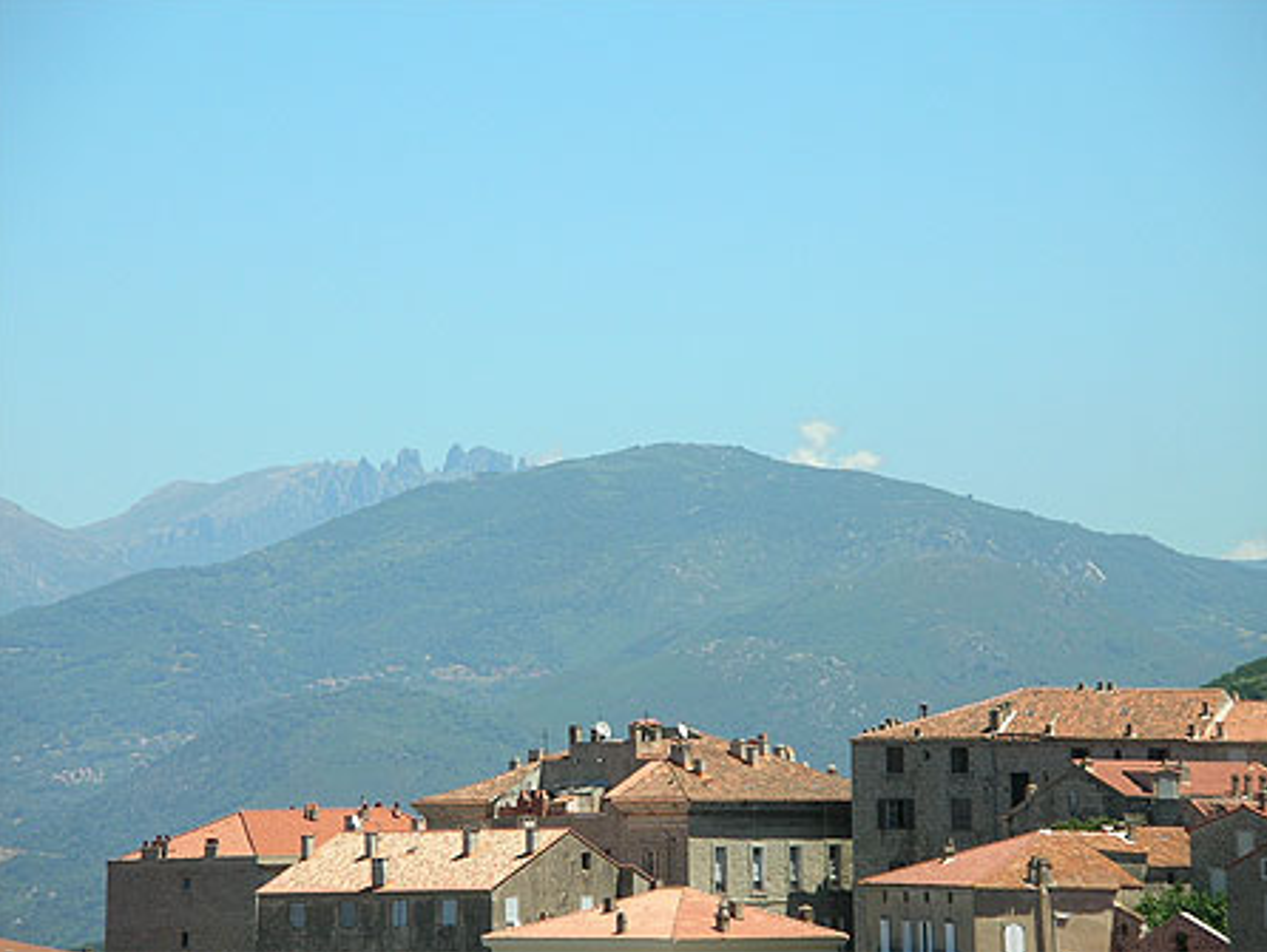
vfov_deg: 6.3
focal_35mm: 237
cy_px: 475
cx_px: 634
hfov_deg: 8.3
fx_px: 8679
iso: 71
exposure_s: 1/727
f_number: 4.1
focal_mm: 38.8
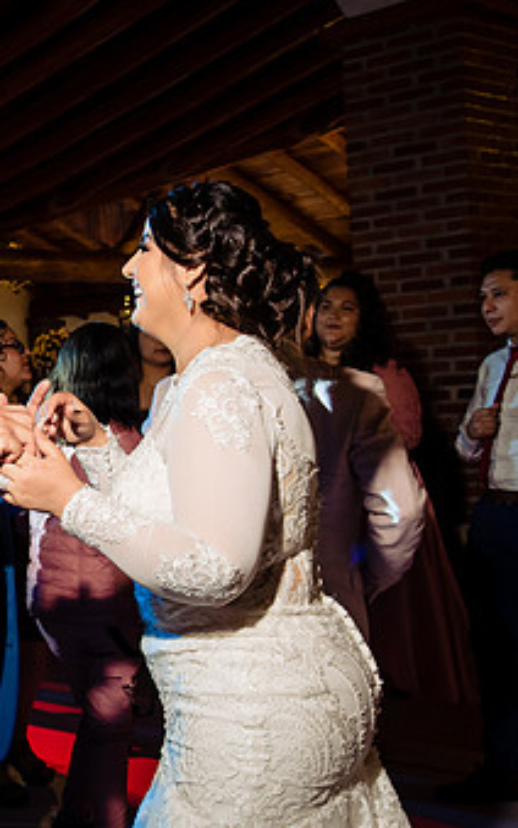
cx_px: -98
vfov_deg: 33.5
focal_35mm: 61
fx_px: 1377
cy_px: 399
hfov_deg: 20.0
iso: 2000
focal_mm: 35
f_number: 6.3
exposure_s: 1/80
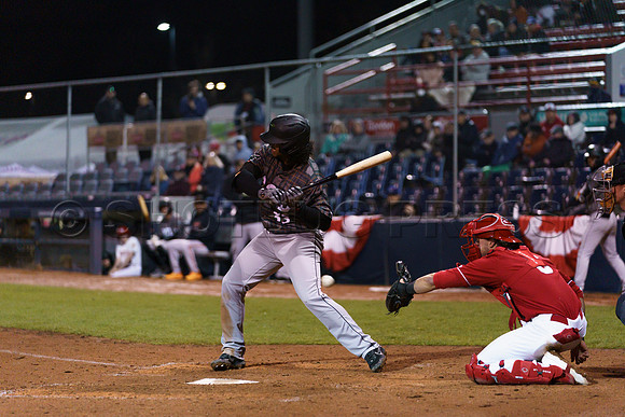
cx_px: 312
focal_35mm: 142
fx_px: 2466
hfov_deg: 14.4
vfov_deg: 9.7
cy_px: 208
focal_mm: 142
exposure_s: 1/1250
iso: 2000
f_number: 2.8
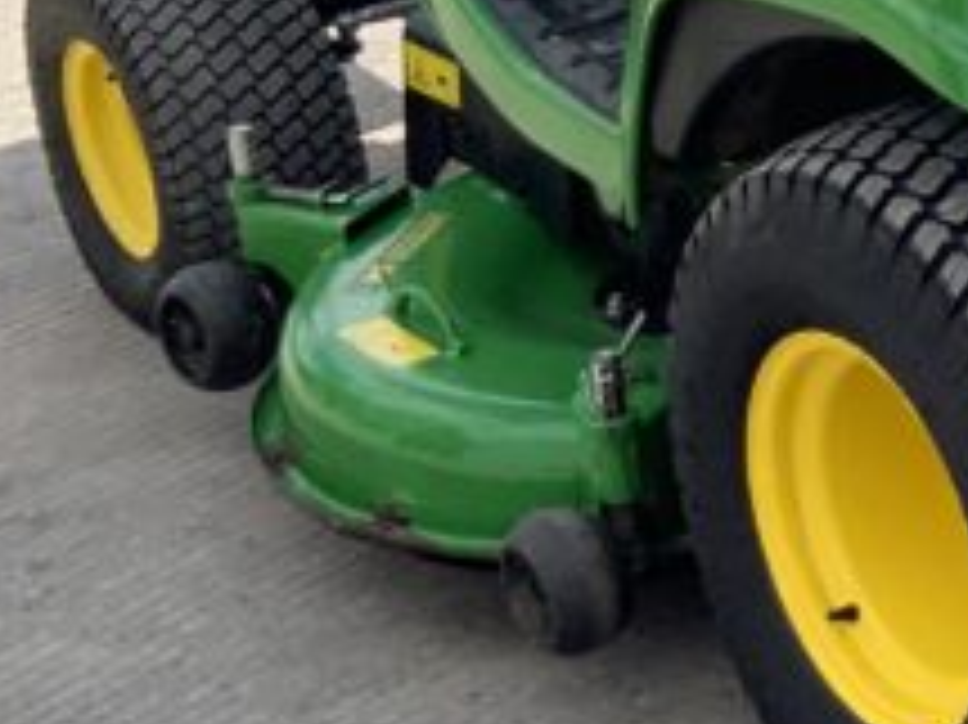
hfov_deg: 12.5
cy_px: -112
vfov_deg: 10.6
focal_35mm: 138
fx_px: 3857
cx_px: 1977
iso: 16
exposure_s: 1/1195
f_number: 1.8
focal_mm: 3
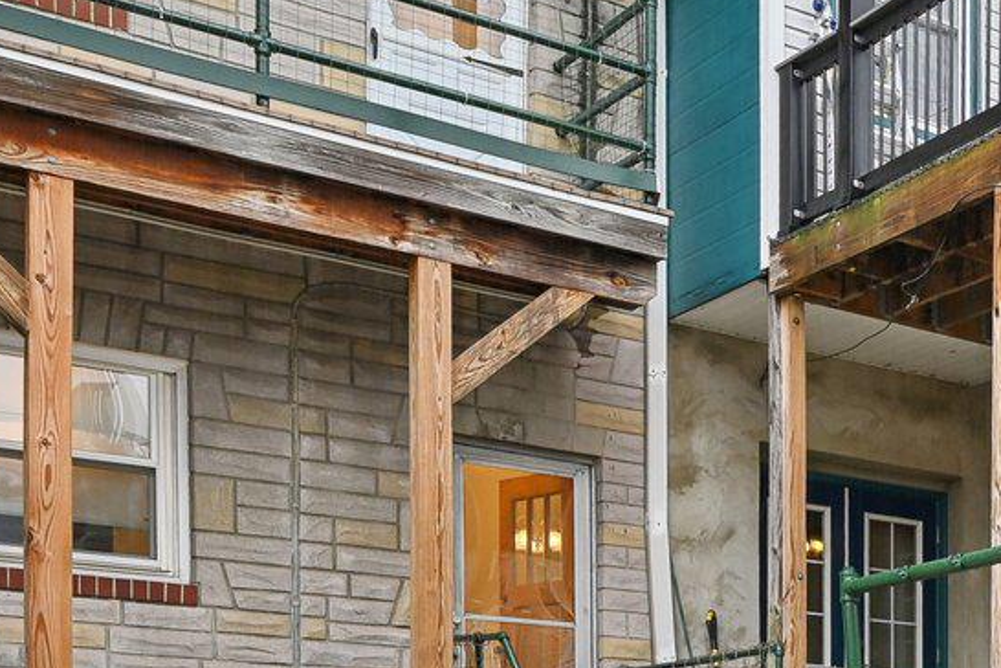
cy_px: 525
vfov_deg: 22.3
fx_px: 1668
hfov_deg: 25.3
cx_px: 1502
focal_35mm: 60
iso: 160
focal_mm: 16
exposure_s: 1/15
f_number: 8
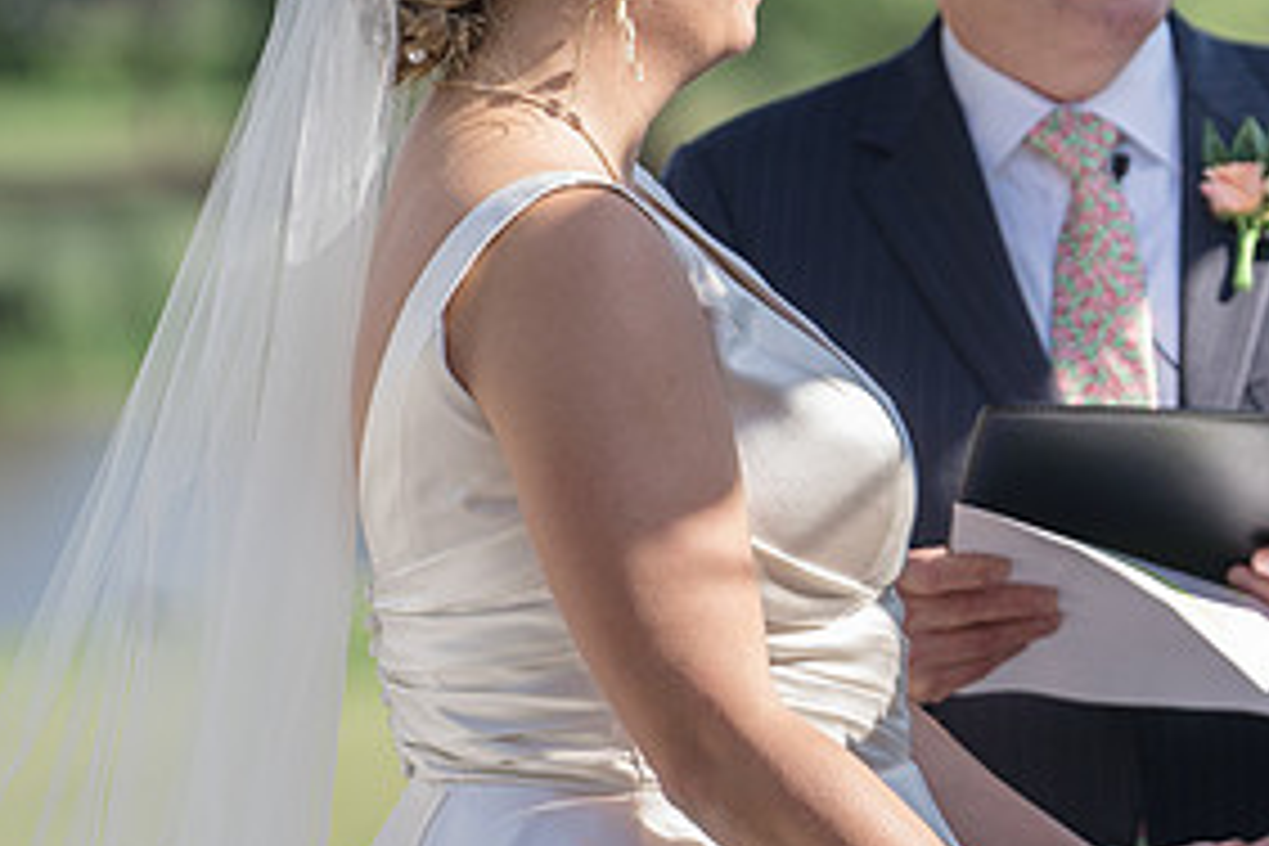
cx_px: 1230
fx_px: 15262
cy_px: 206
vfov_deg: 3.2
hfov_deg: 4.8
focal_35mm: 433
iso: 100
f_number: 4
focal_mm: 200
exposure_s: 1/400
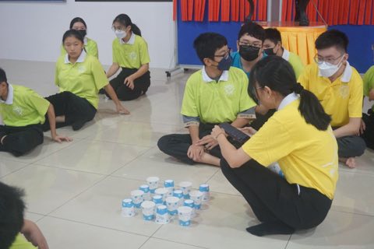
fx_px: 483
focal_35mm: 46
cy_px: 124
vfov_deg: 28.9
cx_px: 187
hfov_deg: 42.3
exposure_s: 1/160
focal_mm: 31
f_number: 5
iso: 2000
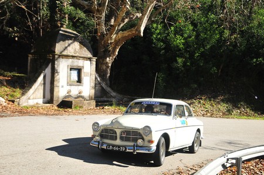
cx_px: 132
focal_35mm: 52
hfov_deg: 37.9
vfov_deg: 25.7
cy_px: 88
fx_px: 385
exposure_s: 1/800
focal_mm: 35
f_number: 5.6
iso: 400
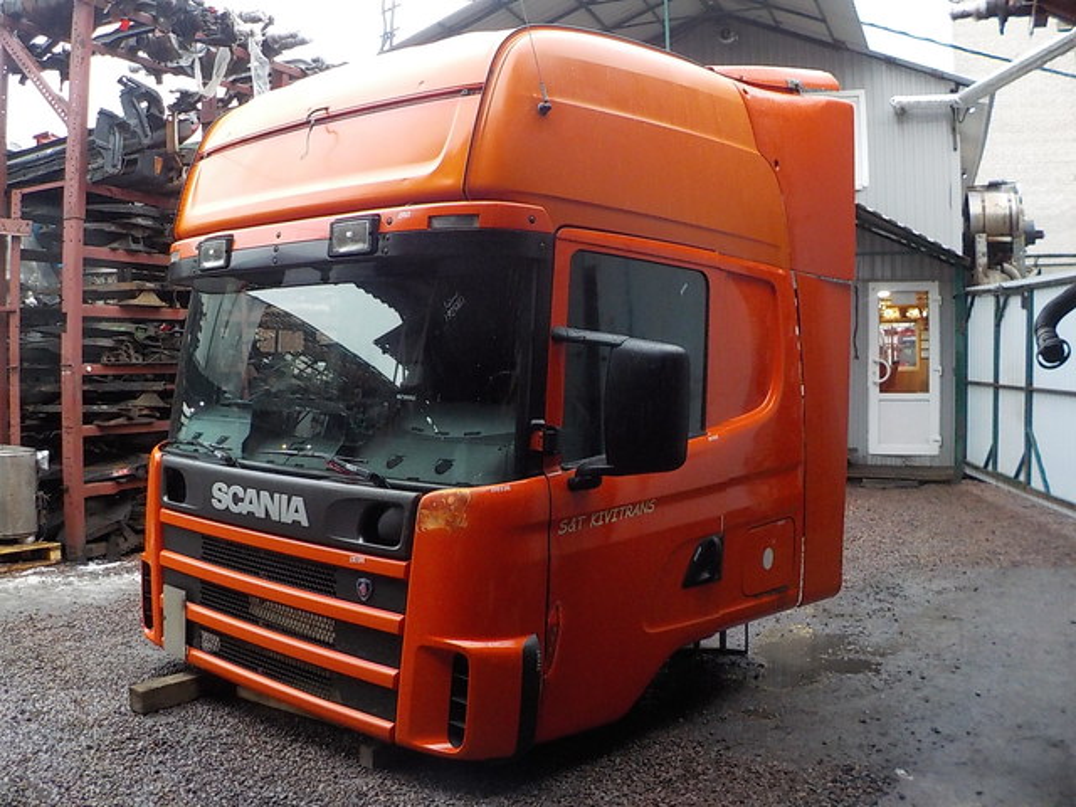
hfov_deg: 60.0
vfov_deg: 46.8
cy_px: 404
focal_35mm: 30
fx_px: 933
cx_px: 538
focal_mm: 4.1
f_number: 3.3
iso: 400
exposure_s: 1/30
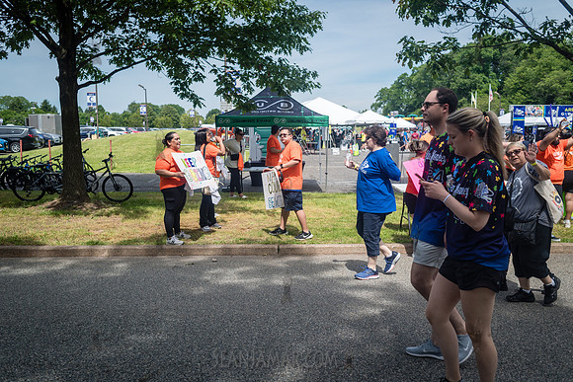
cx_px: 286
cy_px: 191
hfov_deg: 54.4
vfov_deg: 37.9
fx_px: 557
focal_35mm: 35
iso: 200
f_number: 4
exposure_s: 1/1600
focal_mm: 35
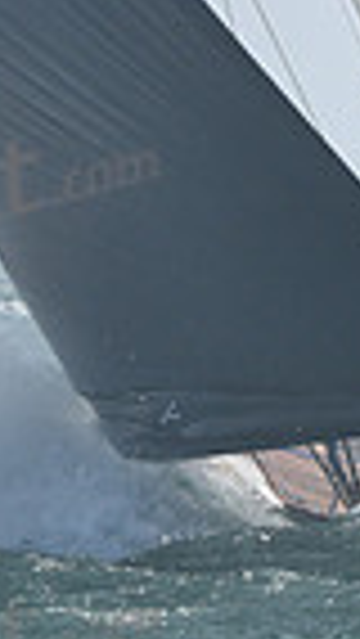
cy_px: -70
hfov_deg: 4.0
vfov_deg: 7.1
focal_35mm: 300
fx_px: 5085
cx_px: 396
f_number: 10
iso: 320
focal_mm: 70
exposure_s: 1/1000
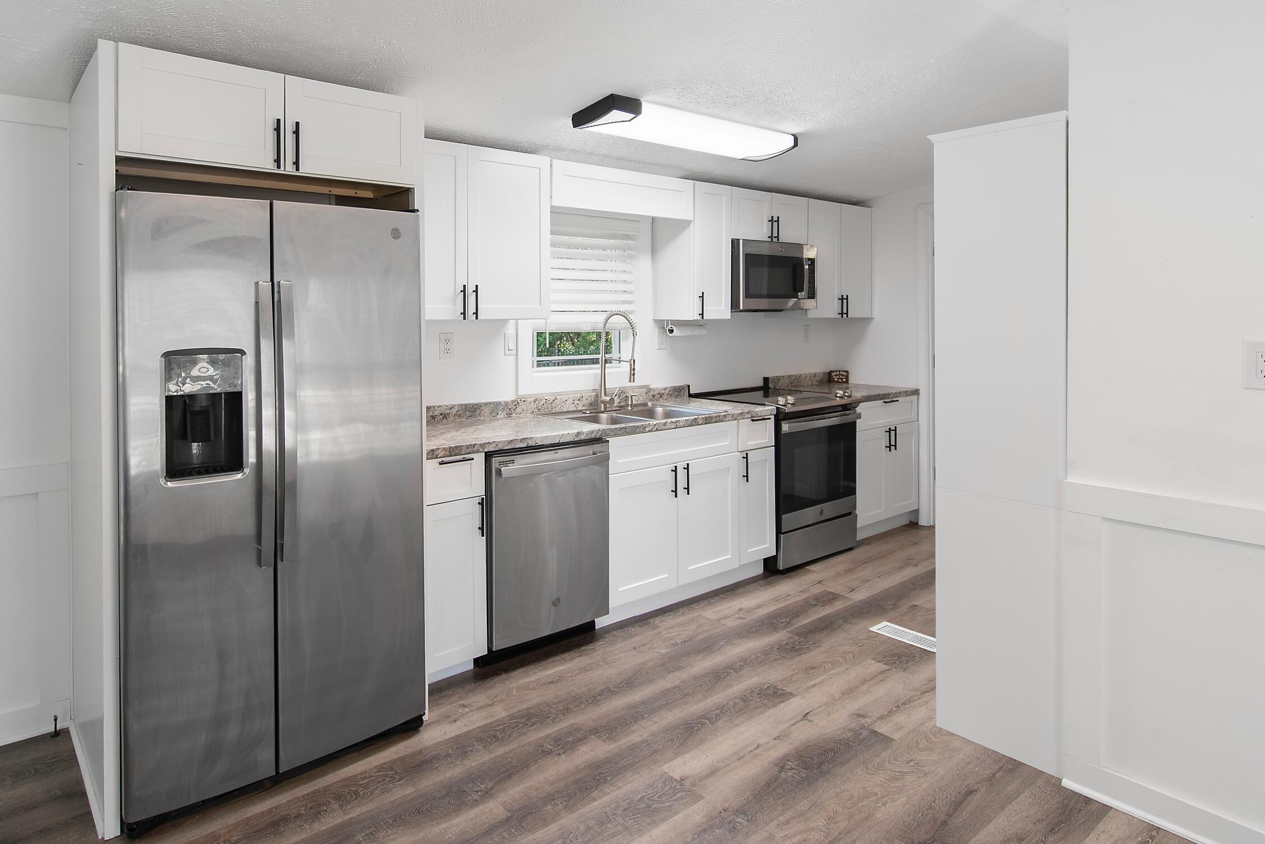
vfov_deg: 61.1
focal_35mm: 20
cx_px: 523
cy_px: 316
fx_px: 703
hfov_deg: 83.2
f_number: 4.5
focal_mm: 10
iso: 100
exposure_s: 1/6
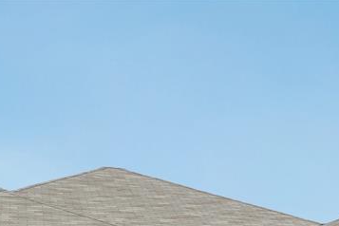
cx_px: 186
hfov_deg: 23.6
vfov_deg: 14.9
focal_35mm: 86
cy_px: 322
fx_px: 810
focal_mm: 30
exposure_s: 1/2000
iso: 400
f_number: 8
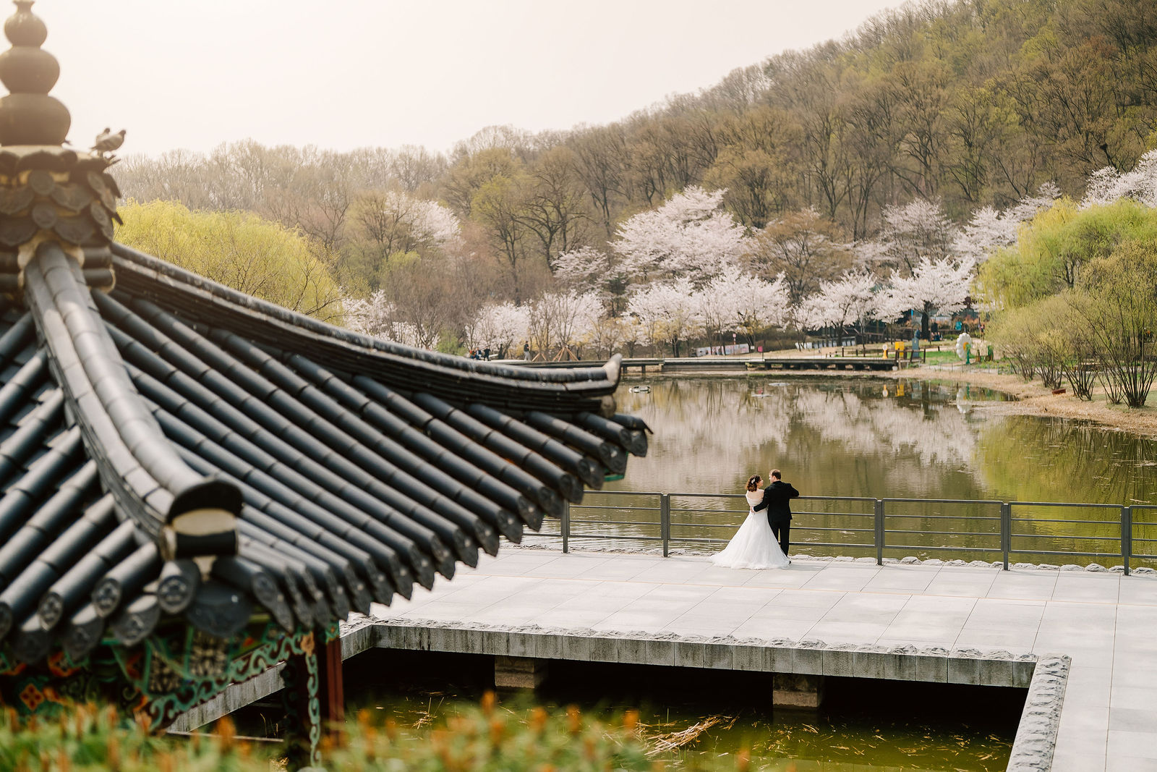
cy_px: 386
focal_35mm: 50
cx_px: 578
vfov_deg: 27.0
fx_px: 1607
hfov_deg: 39.6
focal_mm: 50
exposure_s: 1/10000
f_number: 1.2
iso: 100
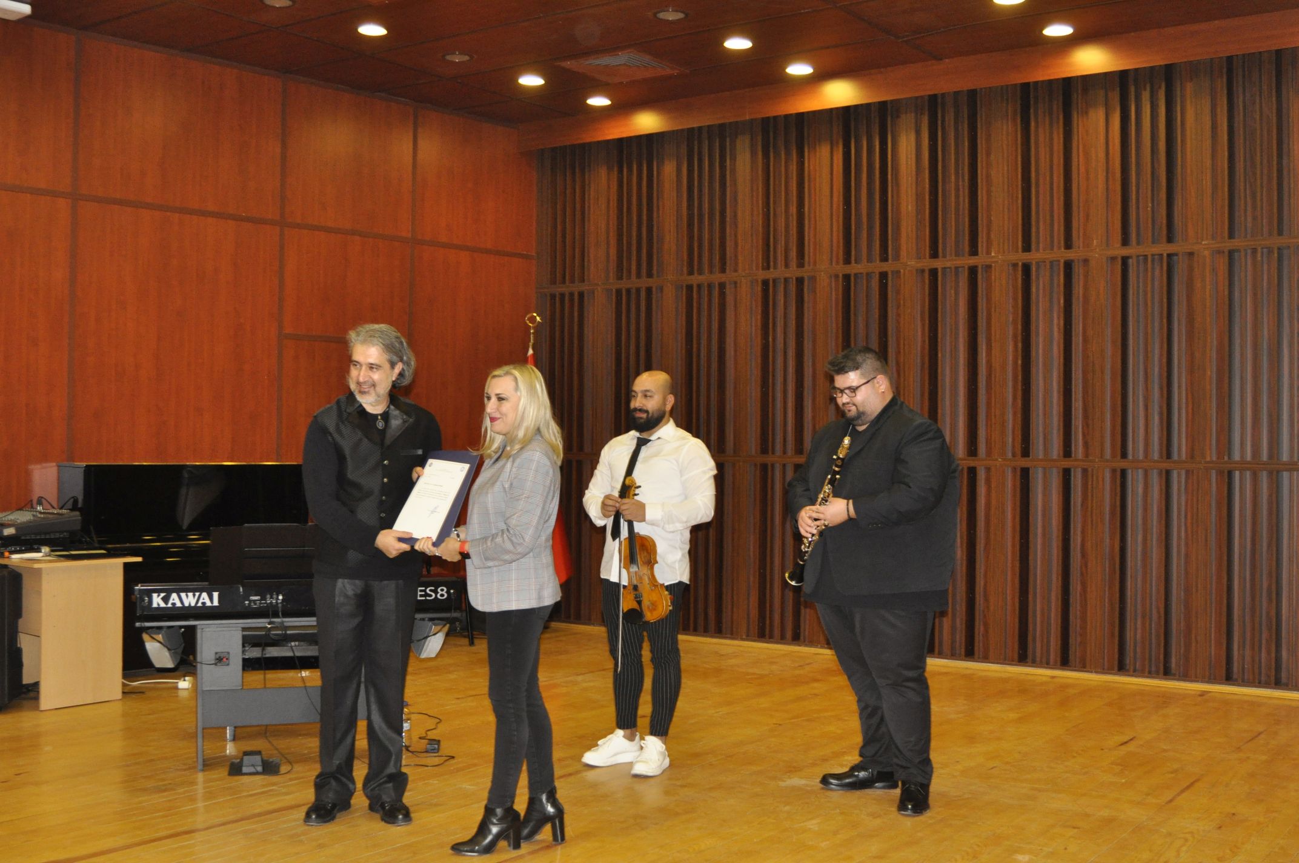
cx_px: 650
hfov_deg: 53.2
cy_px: 432
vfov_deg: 36.8
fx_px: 1297
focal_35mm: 36
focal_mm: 24
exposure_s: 1/60
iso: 1250
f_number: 4.5
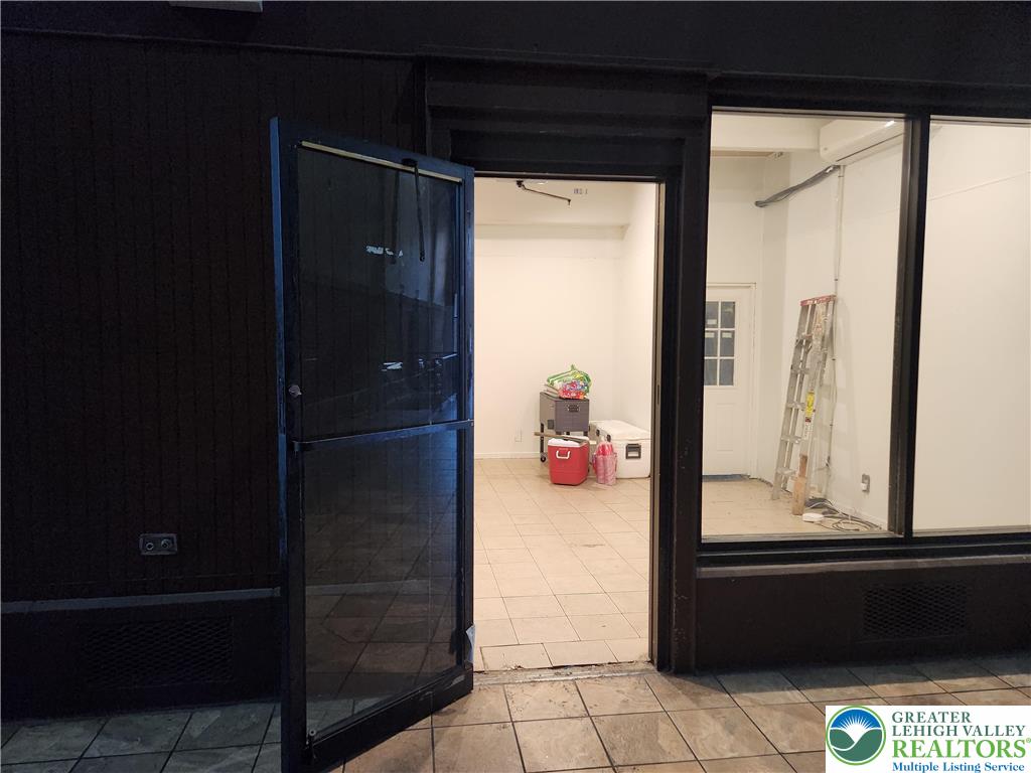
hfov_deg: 73.9
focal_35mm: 23
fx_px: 685
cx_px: 516
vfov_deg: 58.9
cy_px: 386
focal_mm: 5.4
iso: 1000
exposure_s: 1/120
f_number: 1.8
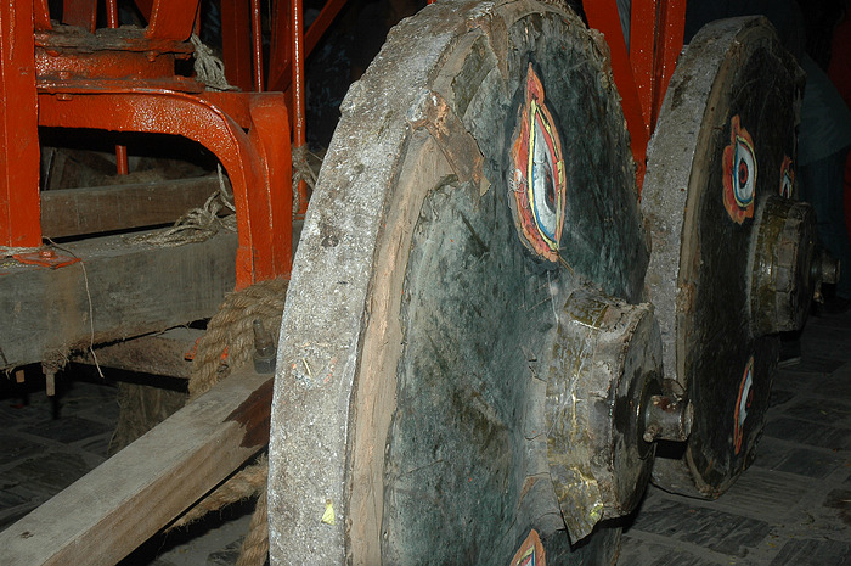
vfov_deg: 28.9
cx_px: 426
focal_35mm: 46
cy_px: 283
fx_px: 1098
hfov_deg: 42.4
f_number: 9
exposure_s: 1/125
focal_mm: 31
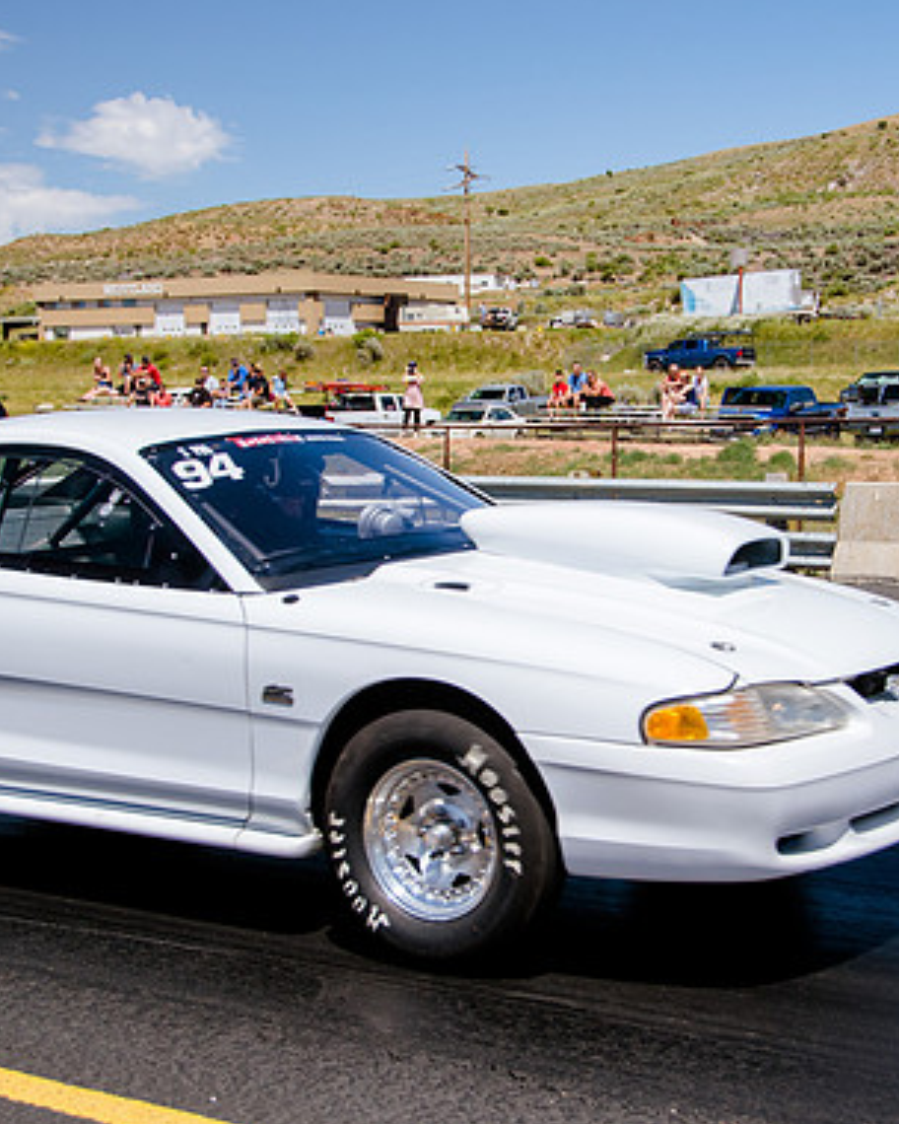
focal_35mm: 58
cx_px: 535
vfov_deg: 32.5
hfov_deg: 26.2
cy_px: 558
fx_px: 1929
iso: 400
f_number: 4.5
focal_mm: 27
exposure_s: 1/2000
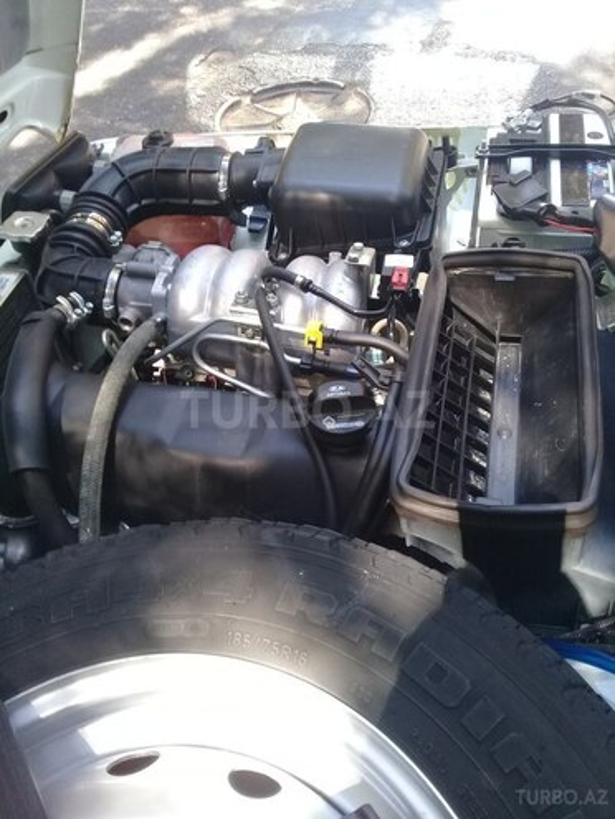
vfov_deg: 58.4
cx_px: 308
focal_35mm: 31
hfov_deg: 45.4
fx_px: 734
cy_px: 410
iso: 64
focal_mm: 3.3
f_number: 2.2
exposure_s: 1/60
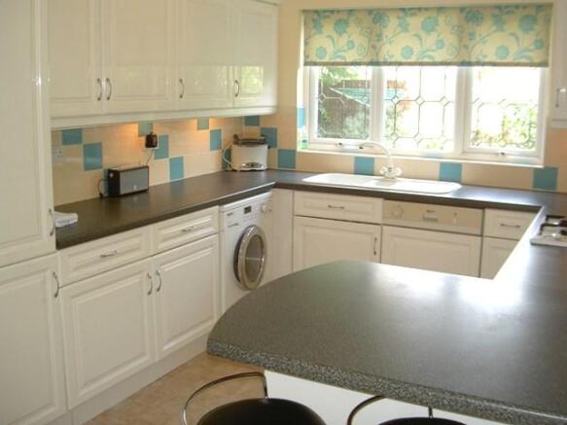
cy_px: 212
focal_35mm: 39
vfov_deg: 36.8
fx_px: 639
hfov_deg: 47.9
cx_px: 284
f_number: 2.8
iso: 100
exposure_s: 1/60
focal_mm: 8
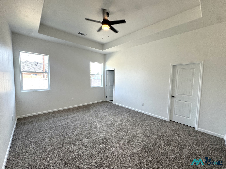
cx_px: 113
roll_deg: -1.4
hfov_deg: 102.1
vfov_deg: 85.7
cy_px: 84
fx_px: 91
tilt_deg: -4.8
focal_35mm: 14
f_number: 2.2
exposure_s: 1/120
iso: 80
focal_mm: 2.22
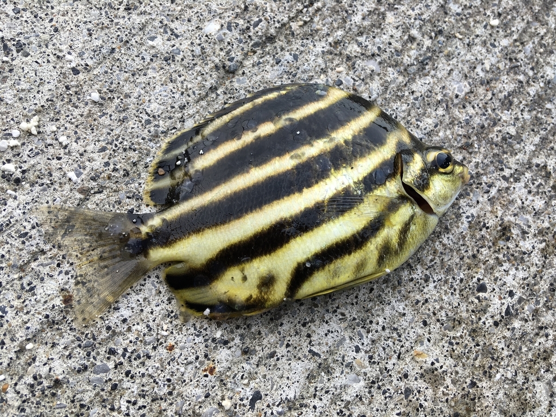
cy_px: 208
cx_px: 278
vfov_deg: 48.2
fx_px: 466
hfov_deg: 61.7
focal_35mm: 29
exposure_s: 1/120
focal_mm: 4.15
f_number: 2.2
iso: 25
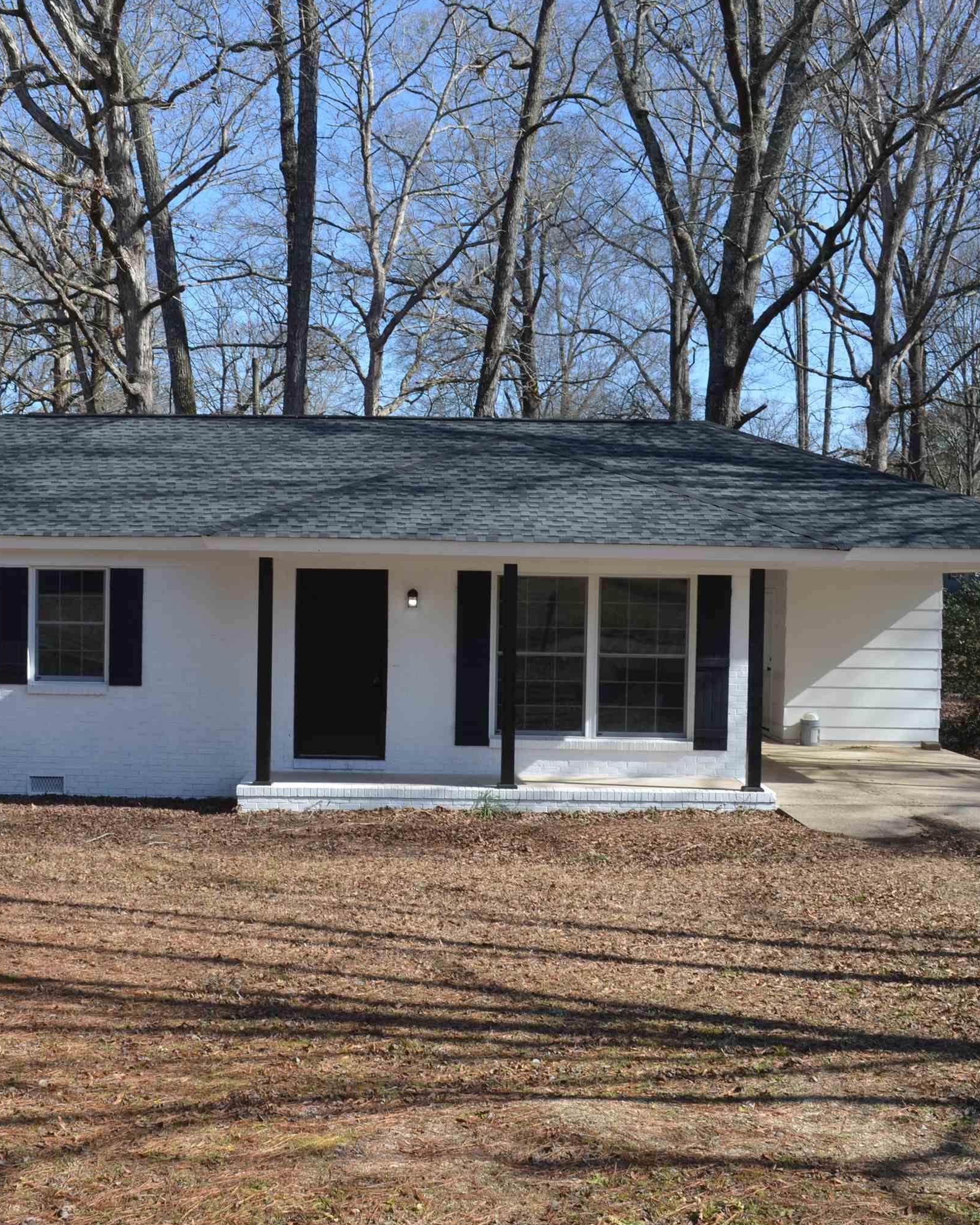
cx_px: 337
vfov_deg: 39.5
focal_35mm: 47
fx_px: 1704
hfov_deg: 31.9
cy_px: 615
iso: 200
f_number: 7.1
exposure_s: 1/200
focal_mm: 22
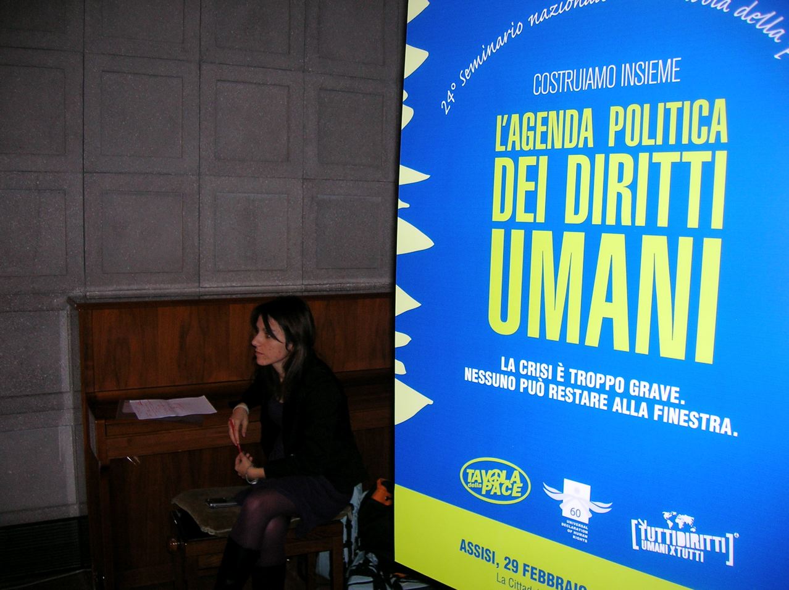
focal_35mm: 34
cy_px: 295
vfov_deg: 41.7
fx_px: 774
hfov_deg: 54.0
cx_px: 394
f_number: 2.9
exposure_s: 1/60.1
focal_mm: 5.7
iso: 59
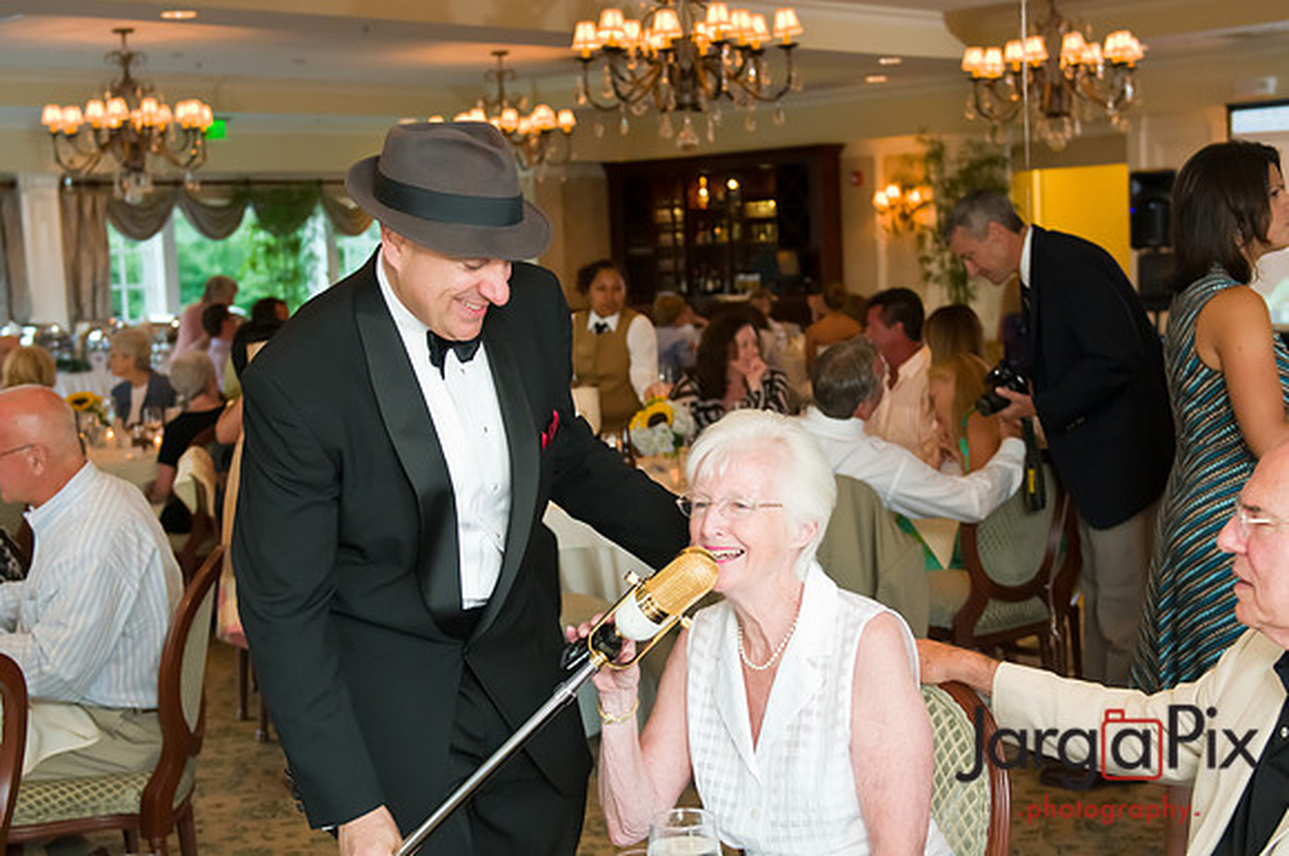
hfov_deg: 37.9
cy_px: 428
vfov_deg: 25.7
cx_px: 644
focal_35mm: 52
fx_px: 1877
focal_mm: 35
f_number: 3.2
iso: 1250
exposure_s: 1/125
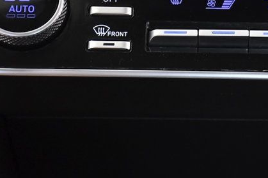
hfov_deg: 11.6
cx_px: 251
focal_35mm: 176
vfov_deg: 7.8
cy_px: 9
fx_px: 1310
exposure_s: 1/100
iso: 2500
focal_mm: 48
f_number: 4.5
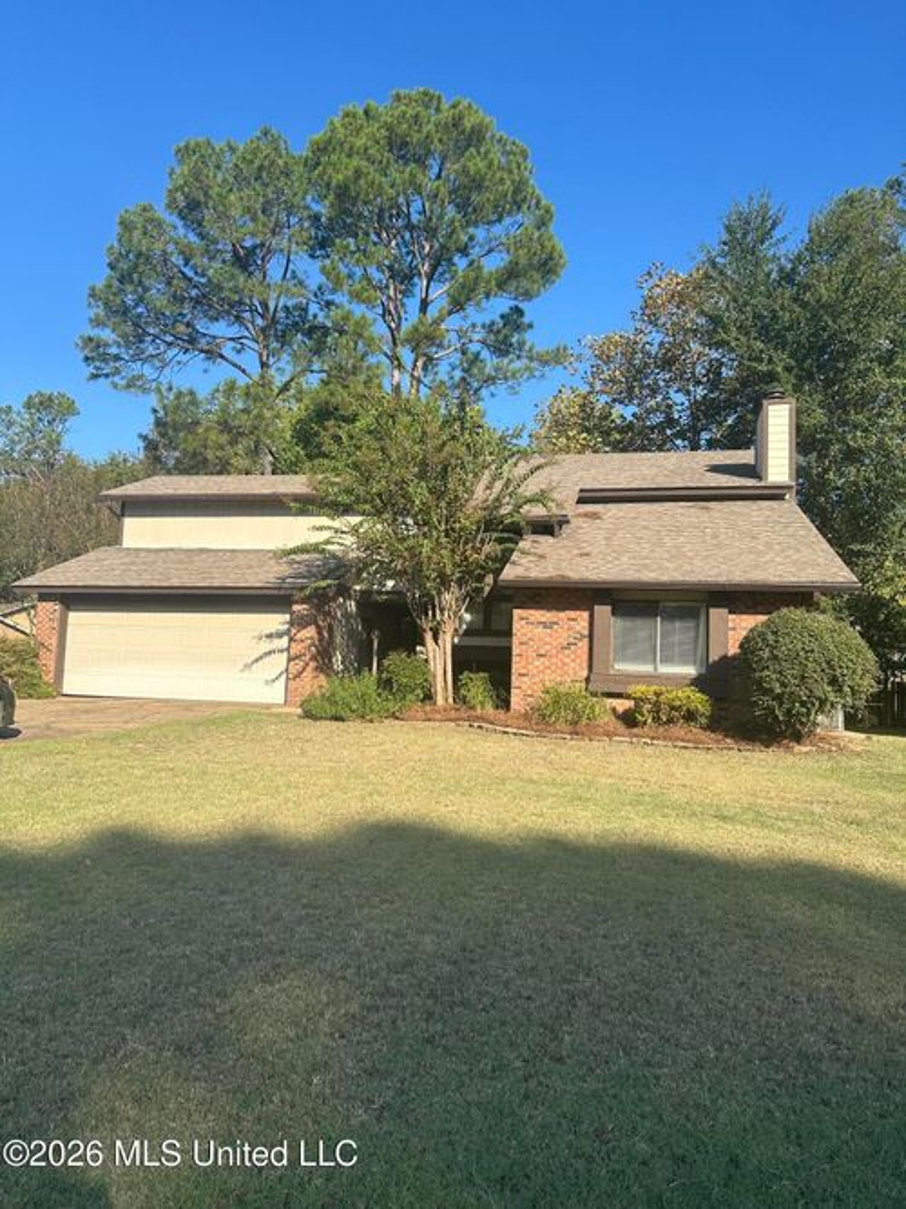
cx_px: 453
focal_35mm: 24
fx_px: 838
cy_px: 604
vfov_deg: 71.6
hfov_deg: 56.8
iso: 80
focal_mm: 6.86
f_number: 1.78
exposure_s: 1/2809
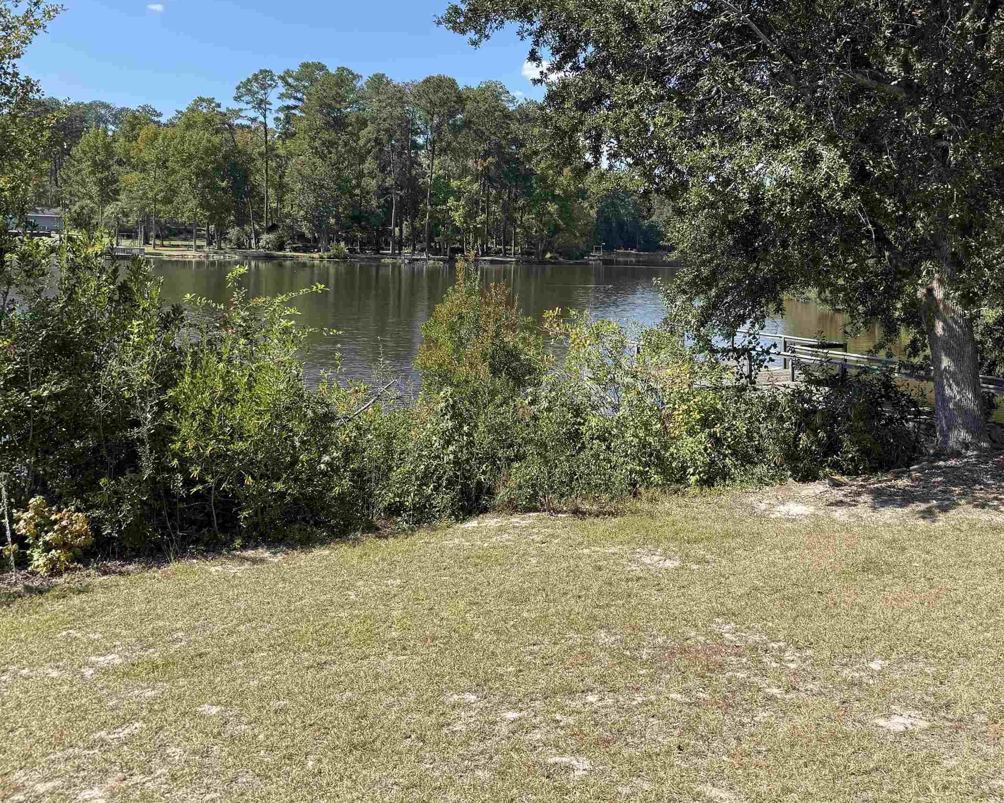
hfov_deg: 52.3
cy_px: 282
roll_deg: -1.7
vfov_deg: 42.9
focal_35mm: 34
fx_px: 1010
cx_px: 631
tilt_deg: -2.6
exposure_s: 1/2525
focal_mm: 6.76
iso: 80
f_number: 1.78
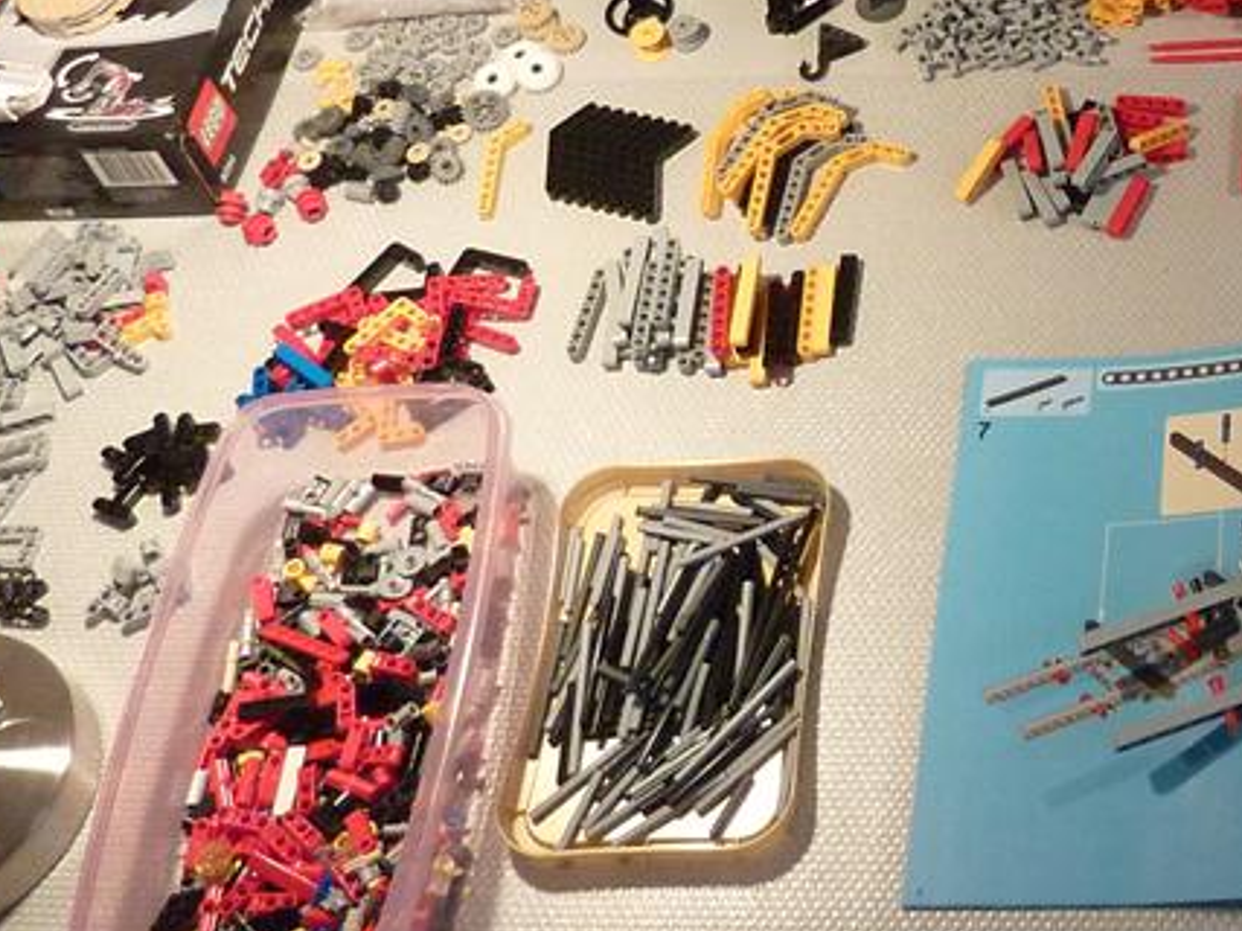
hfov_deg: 29.9
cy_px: 61
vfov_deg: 23.6
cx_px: 1262
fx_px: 2152
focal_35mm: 60
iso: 400
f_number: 3.3
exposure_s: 1/30
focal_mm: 4.1
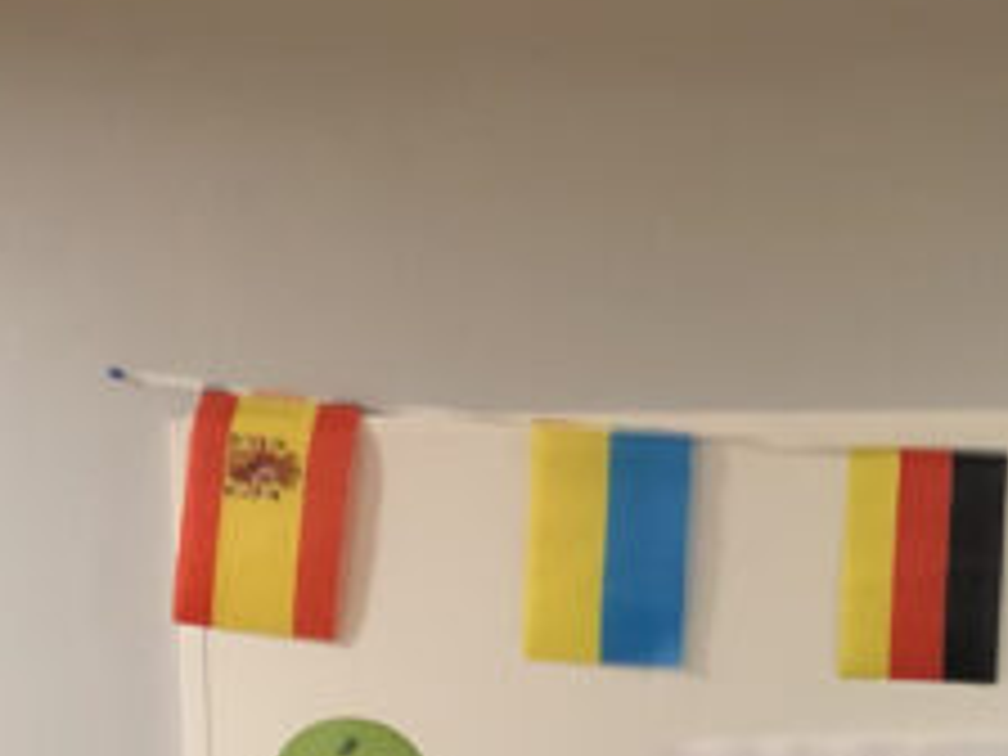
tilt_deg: -3.9
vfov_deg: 11.3
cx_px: 1935
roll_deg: +1.7
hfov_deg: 13.5
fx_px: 3727
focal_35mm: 128
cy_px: 972
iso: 80
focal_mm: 3.99
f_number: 1.8
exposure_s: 1/17
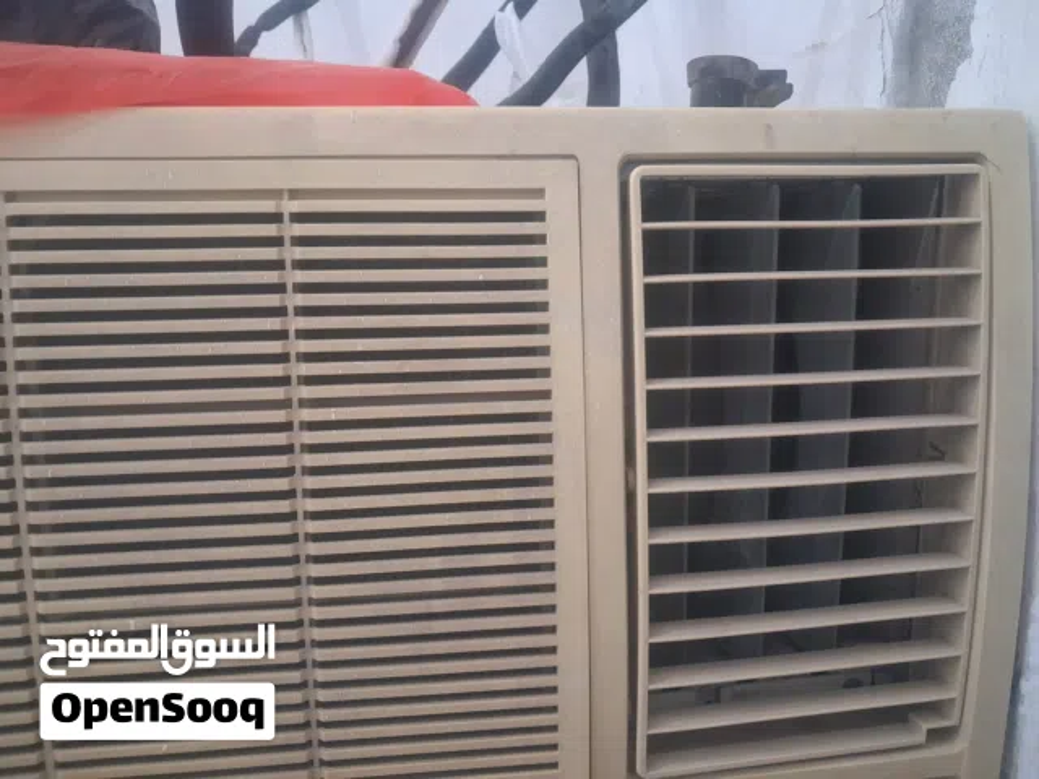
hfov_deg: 65.3
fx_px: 810
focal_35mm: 27
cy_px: 390
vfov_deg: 51.4
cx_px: 520
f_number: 1.8
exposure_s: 1/33
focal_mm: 4
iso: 640
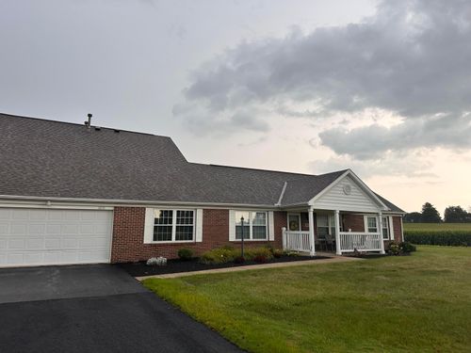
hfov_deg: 71.6
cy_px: 176
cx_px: 236
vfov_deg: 56.8
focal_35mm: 24
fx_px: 327
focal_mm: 6.86
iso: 80
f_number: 1.78
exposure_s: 1/630
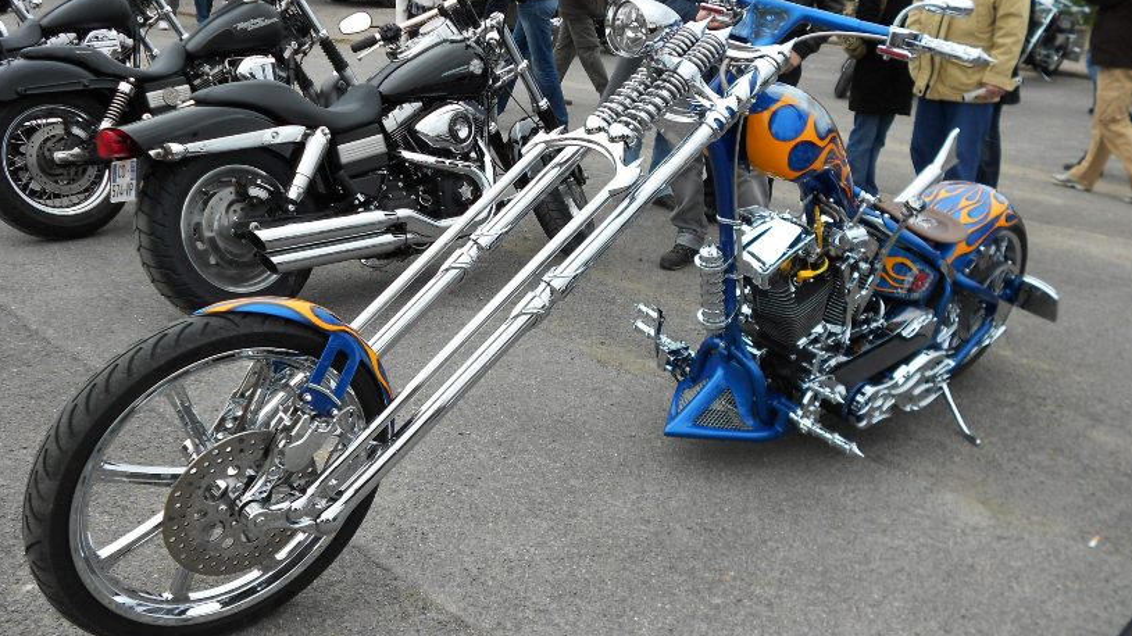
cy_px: 341
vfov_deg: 33.7
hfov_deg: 56.6
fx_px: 1050
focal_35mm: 35
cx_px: 565
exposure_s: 1/250
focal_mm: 6
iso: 80
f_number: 3.6
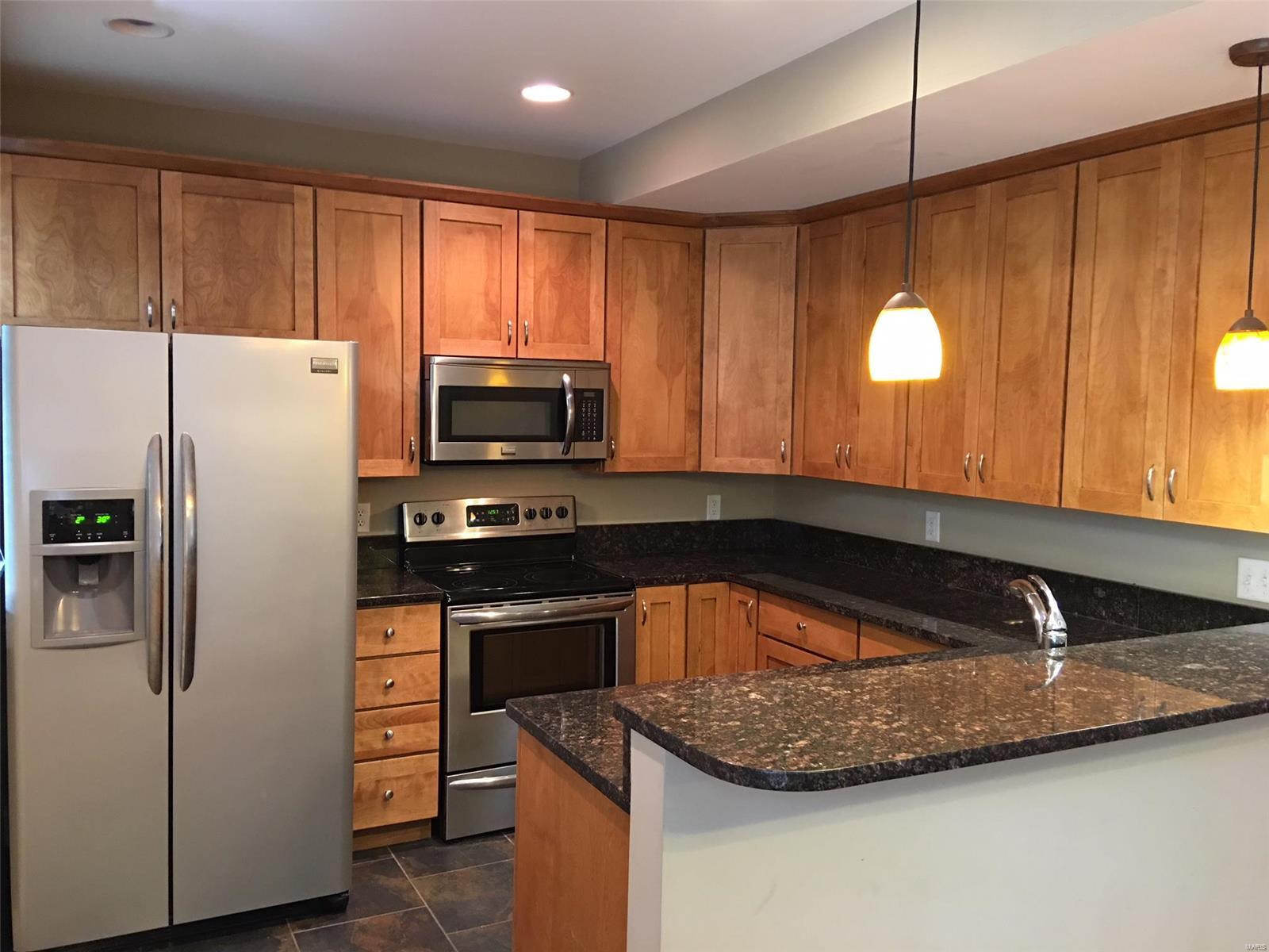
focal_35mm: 29
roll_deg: -0.8
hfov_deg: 61.7
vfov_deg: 48.2
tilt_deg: -2.3
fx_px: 1063
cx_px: 634
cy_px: 476
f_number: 2.2
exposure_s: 1/4
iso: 50
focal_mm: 4.15
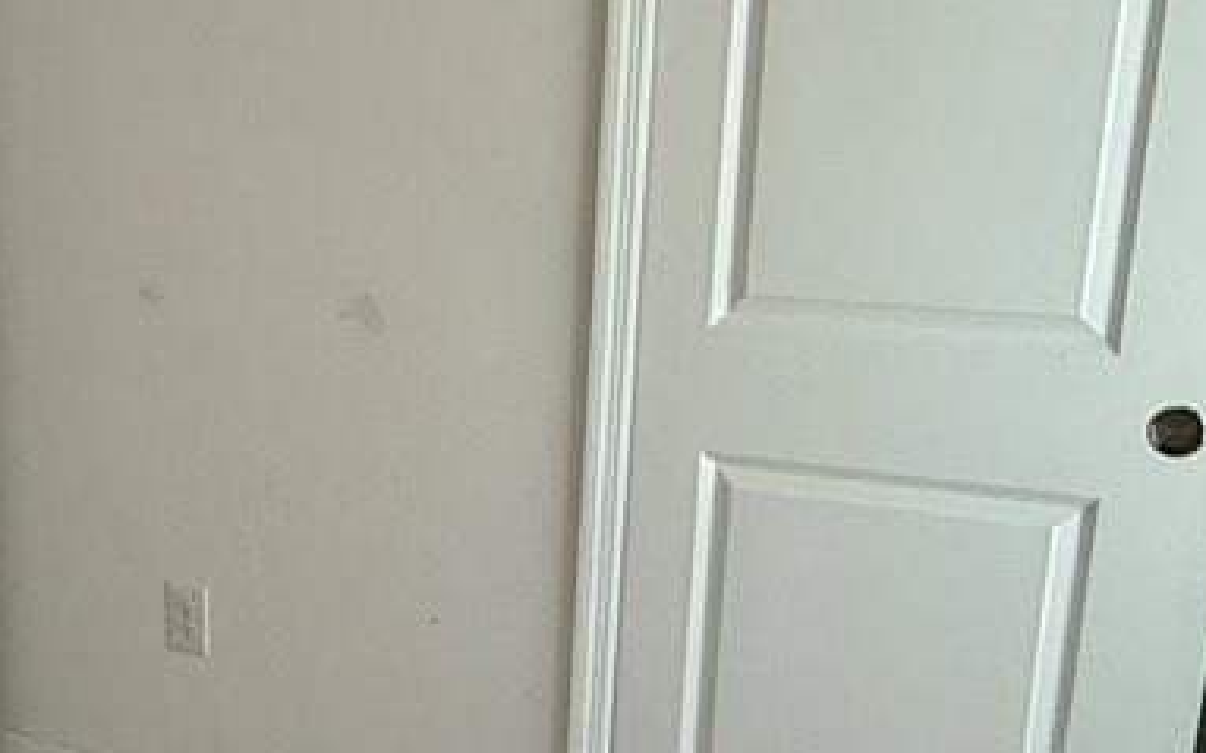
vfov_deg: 20.6
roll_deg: +3.0
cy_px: 652
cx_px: -63
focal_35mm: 62
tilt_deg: -18.1
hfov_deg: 30.2
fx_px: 2037
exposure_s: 1/120
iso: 64
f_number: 2.2
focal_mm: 2.22
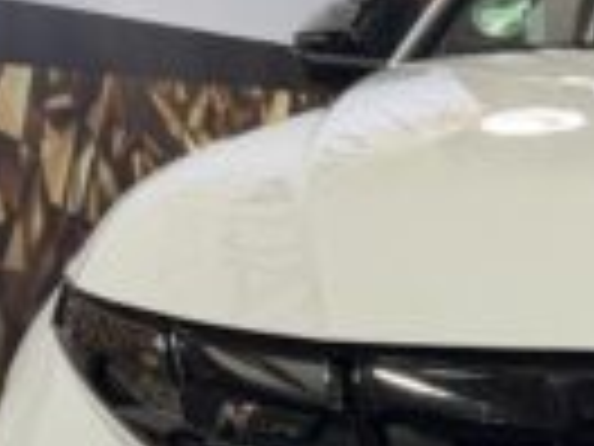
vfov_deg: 12.9
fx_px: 1939
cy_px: 457
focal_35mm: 113
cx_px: 976
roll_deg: -0.4
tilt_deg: -8.8
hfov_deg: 15.6
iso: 200
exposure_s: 1/107
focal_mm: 6.76
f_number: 1.78
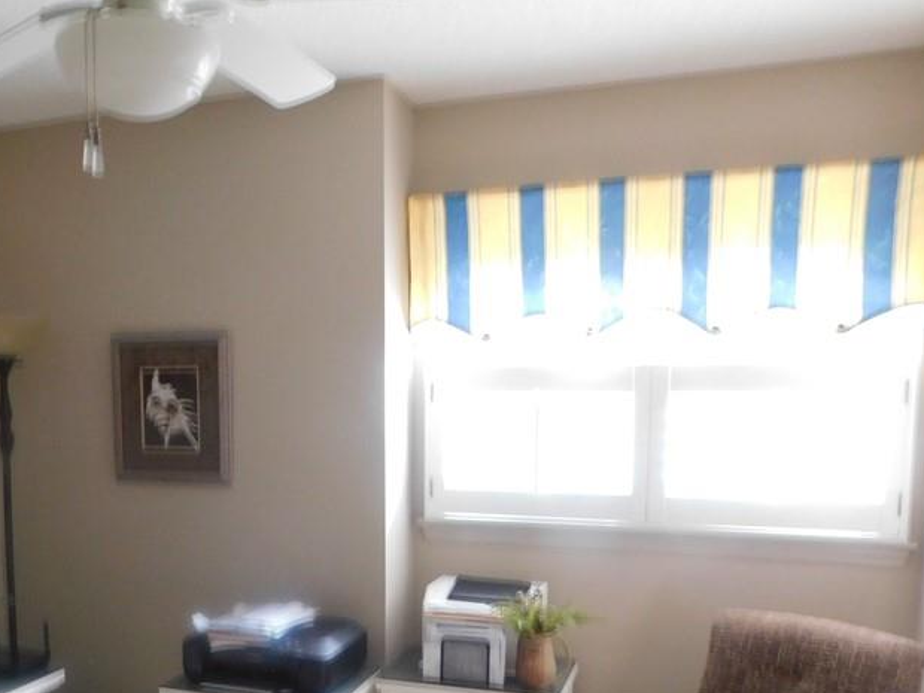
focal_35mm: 38
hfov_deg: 47.8
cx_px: 277
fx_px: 1014
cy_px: 510
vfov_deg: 36.9
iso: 400
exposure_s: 1/13
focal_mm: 4
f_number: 3
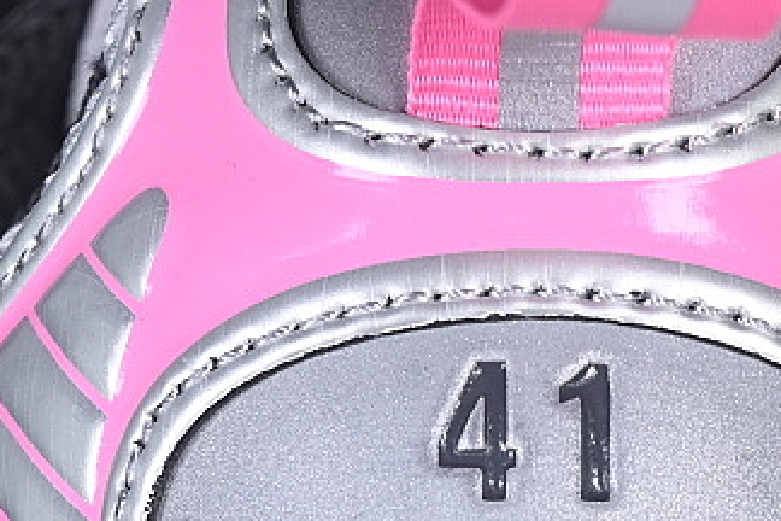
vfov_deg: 5.4
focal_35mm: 250
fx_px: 5423
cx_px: 504
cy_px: 810
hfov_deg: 8.2
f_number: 7.1
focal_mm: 50
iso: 160
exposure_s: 1/80
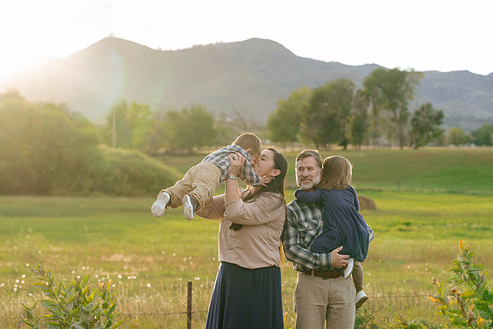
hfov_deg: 17.9
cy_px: 164
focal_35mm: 114
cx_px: 246
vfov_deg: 12.0
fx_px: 1561
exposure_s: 1/200
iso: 640
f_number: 5.6
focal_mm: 114
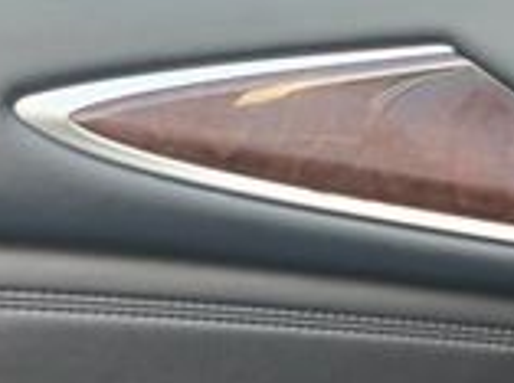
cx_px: 540
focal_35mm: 94
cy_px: 517
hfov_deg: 20.1
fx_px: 1393
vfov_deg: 14.9
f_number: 1.7
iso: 400
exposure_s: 1/120
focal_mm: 6.3
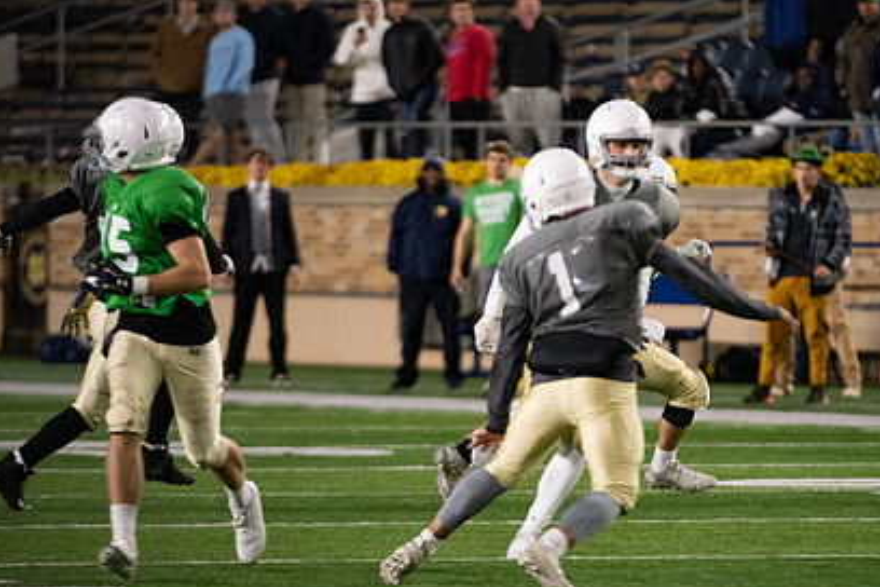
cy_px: 277
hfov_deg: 4.3
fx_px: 11830
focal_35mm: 484
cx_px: 615
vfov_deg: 2.8
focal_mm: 340
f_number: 4
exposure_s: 1/500
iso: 4500
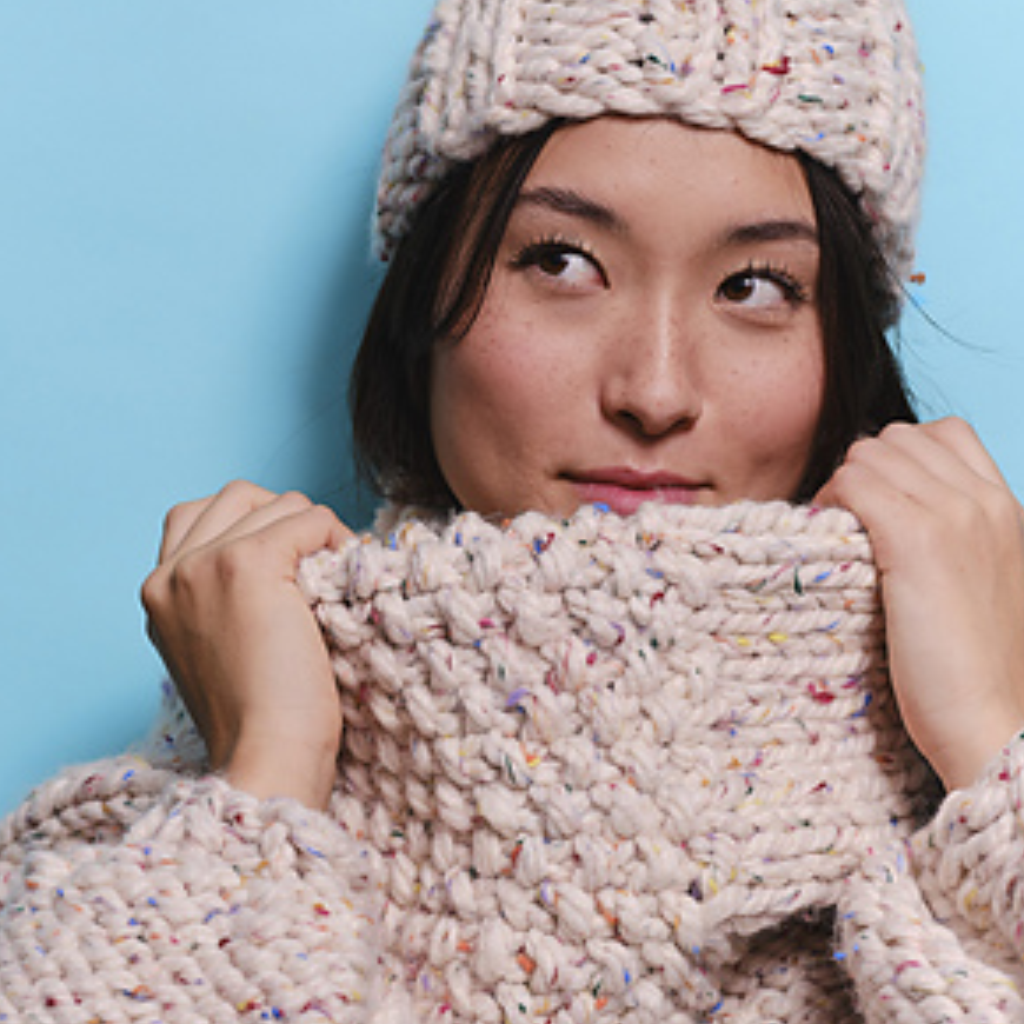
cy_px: 600
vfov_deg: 14.2
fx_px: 4117
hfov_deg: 14.2
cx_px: 332
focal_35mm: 123
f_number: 5
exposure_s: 1/125
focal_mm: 80
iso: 100
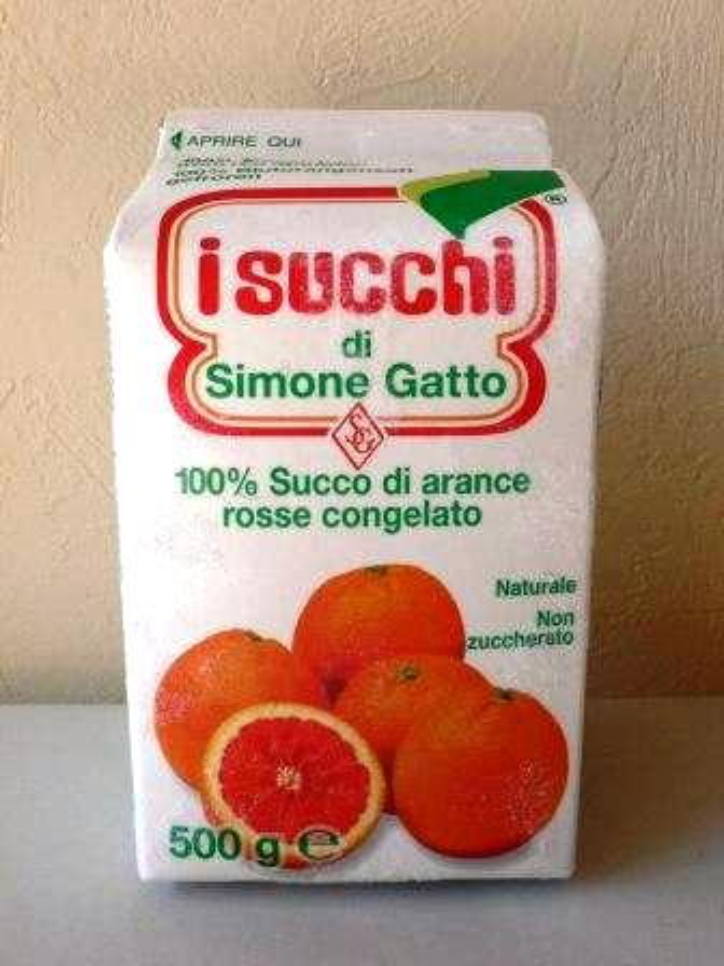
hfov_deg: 41.8
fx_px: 948
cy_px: 483
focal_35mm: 34
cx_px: 362
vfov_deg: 54.0
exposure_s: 1/60
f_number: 8
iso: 100
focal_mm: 6.3
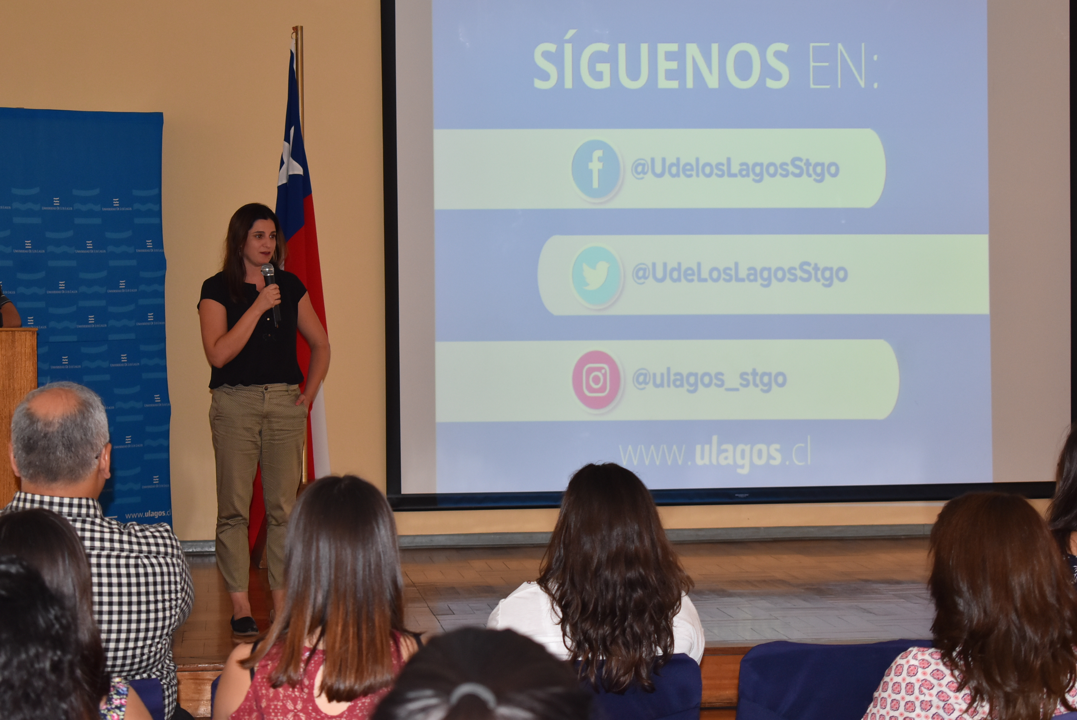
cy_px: 360
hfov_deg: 24.6
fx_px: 2470
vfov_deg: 16.6
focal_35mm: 82
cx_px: 538
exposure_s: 1/80
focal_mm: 55
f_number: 5.6
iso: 800
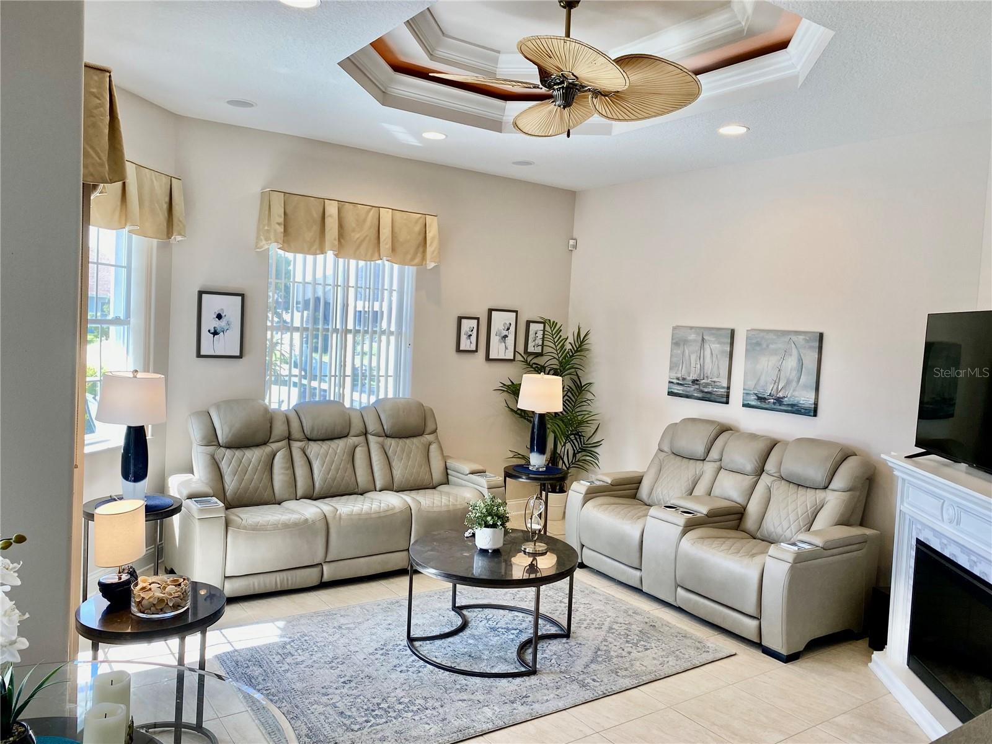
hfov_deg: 67.3
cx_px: 496
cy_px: 372
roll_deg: -2.2
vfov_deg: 53.1
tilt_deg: -2.0
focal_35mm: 26
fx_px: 745
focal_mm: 4.25
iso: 64
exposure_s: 1/120
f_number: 1.8
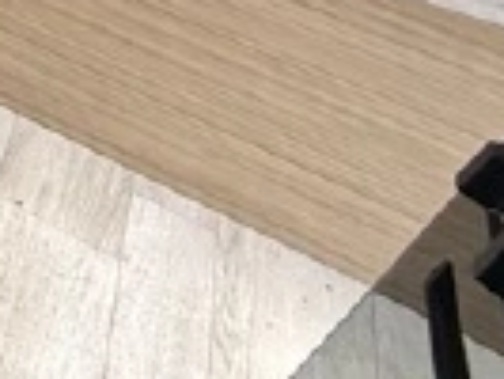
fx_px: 1224
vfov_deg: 14.7
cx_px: -997
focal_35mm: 84
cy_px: -364
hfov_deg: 11.6
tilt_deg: -24.7
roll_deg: -6.1
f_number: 2.2
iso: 100
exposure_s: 1/99
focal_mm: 2.22
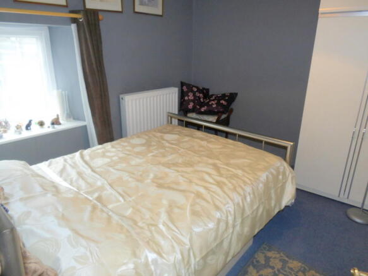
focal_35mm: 24
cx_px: 184
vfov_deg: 56.8
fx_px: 255
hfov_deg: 71.6
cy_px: 138
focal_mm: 4.3
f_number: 4.1
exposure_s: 1/15
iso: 200
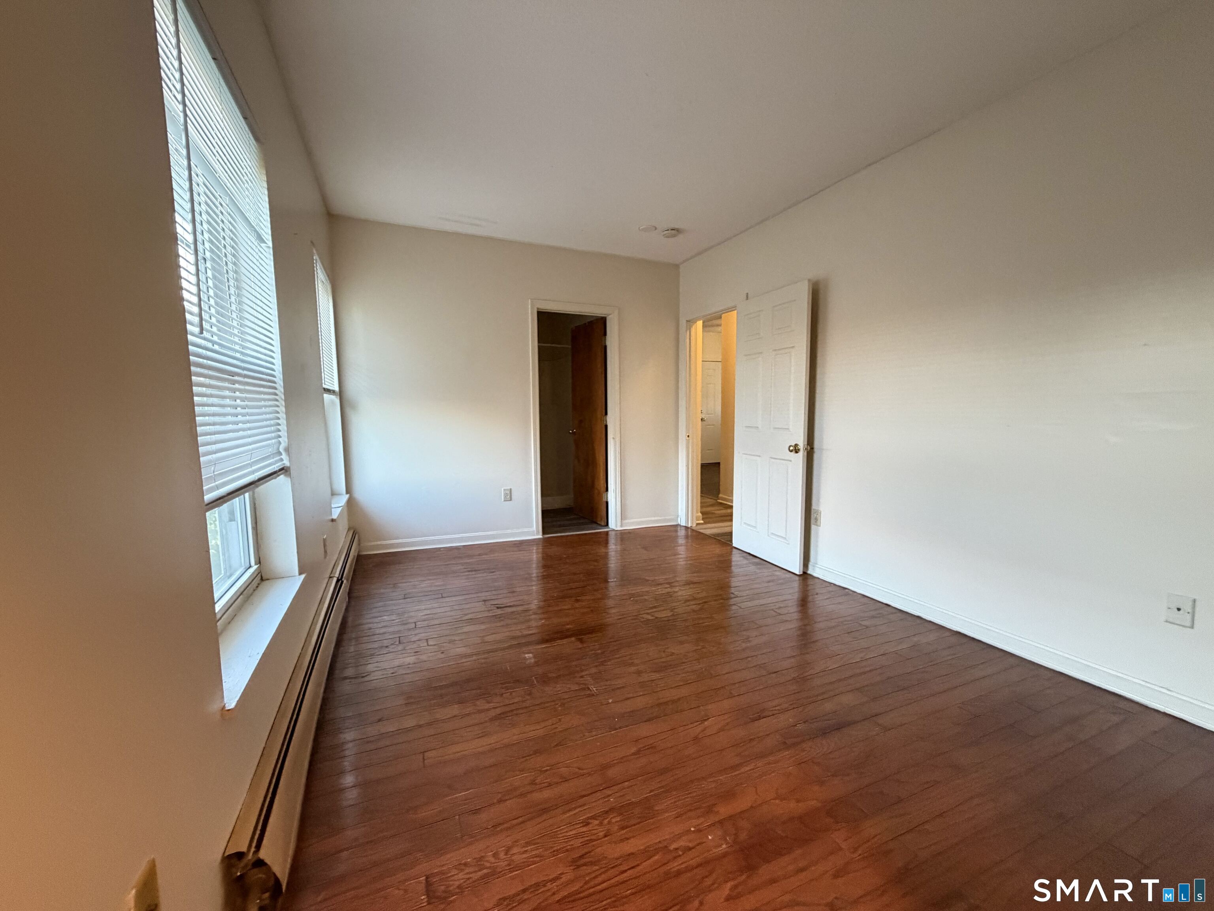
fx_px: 491
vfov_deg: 85.7
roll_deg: +0.4
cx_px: 607
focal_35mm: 14
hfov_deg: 102.1
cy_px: 456
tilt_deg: -5.6
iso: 500
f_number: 2.2
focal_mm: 2.22
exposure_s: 1/60
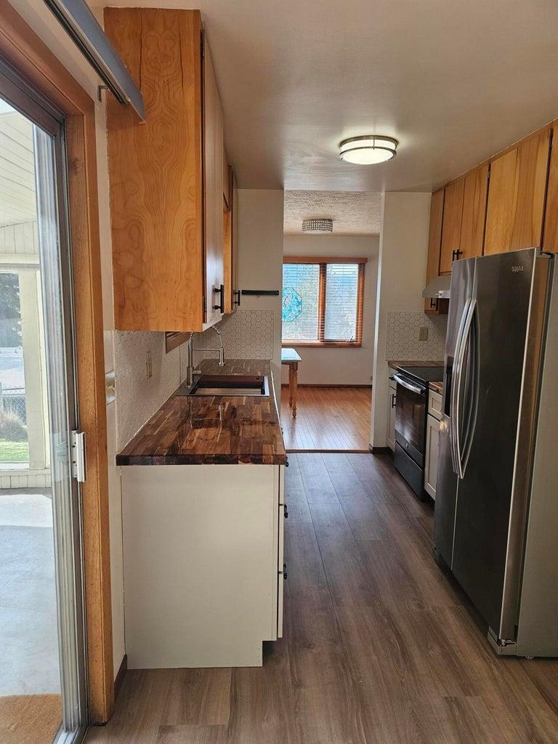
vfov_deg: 73.9
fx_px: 494
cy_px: 372
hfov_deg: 58.9
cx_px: 279
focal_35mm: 23
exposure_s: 1/207
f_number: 1.7
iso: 100
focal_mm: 6.3
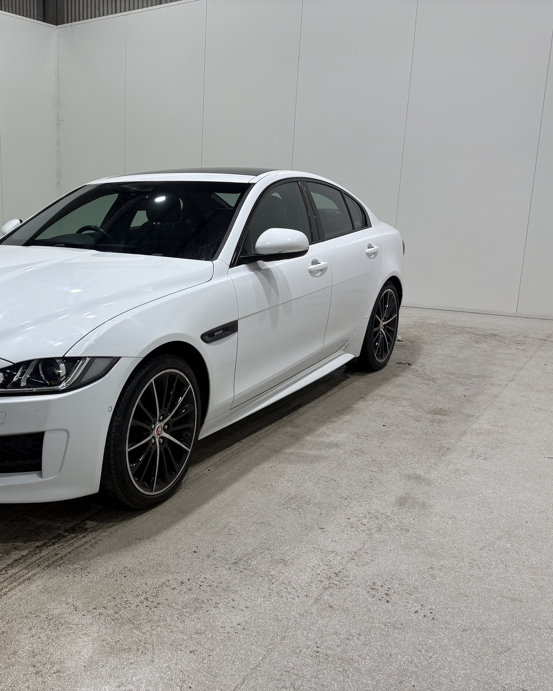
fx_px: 696
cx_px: 93
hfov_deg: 41.1
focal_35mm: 34
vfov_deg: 52.8
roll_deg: -0.1
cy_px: 347
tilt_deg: -12.7
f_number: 1.6
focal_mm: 5.96
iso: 64
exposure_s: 1/100
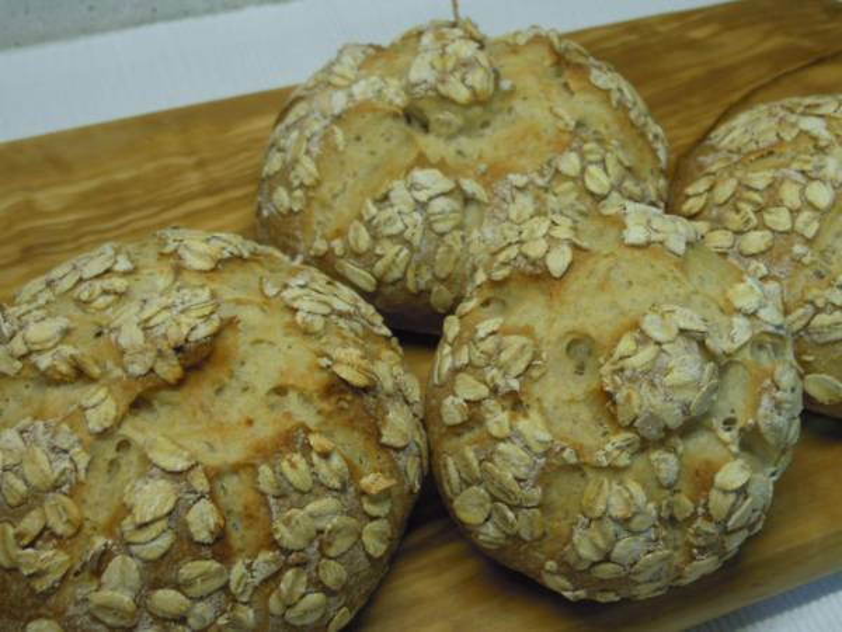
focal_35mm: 28
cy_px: 316
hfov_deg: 63.4
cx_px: 421
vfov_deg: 49.7
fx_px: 681
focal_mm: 5
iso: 100
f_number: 2.7
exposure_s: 1/50
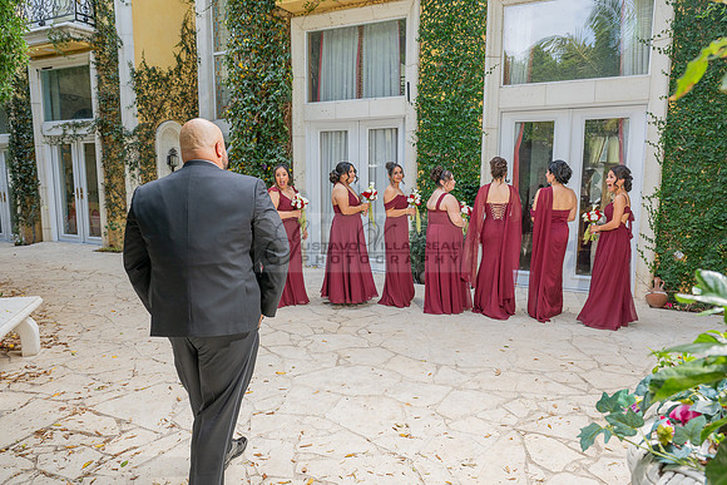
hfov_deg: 72.0
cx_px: 375
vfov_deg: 51.8
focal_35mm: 25
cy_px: 250
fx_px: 500
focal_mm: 24
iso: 200
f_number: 5
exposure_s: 1/200
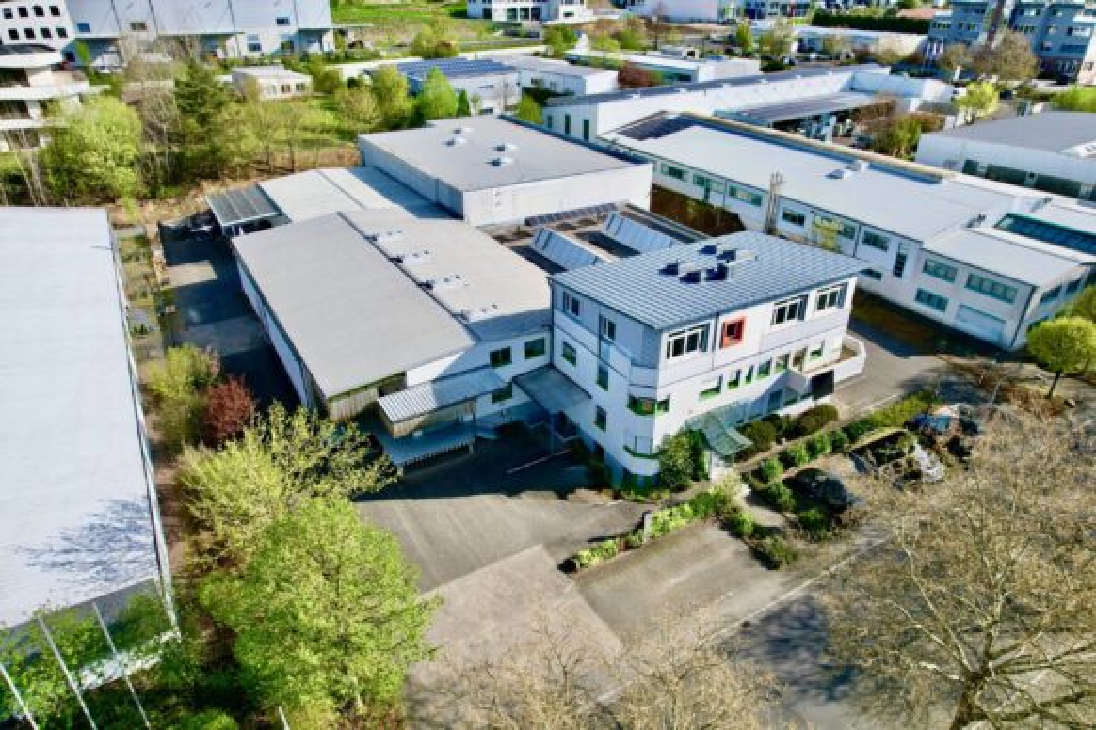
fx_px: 670
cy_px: 365
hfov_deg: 78.6
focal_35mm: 22
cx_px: 548
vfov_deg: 57.2
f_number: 2.8
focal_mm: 8.38
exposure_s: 1/1500
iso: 100
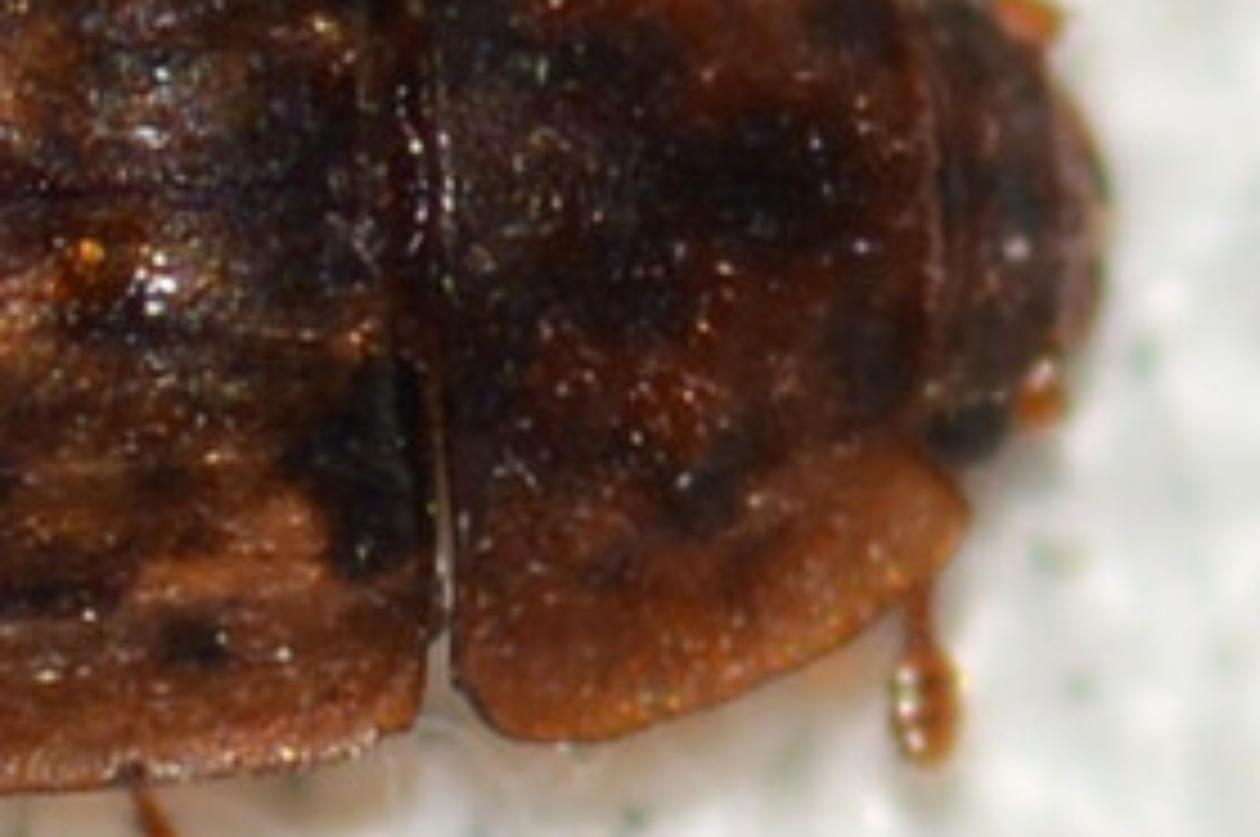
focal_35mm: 515
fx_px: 18004
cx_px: -40
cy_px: 284
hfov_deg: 4.0
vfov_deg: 2.7
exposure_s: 1/200
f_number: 13
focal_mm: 100
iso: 100
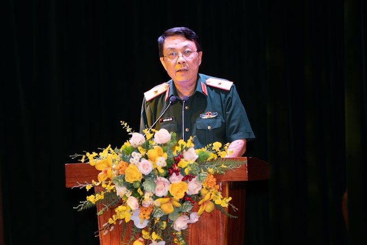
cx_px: 184
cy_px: 122
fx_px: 2038
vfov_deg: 6.9
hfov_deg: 10.3
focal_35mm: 200
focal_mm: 200
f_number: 3.5
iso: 640
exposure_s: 1/160
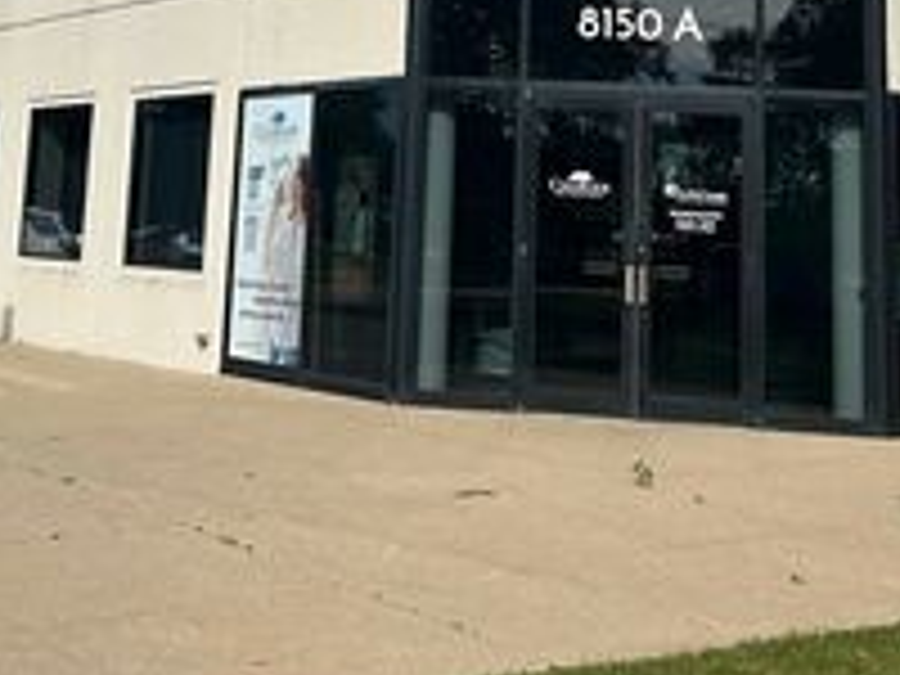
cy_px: -88
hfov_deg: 29.8
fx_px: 1690
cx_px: 392
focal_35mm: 65
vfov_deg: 21.3
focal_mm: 5.7
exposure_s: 1/5587
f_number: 1.5
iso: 50
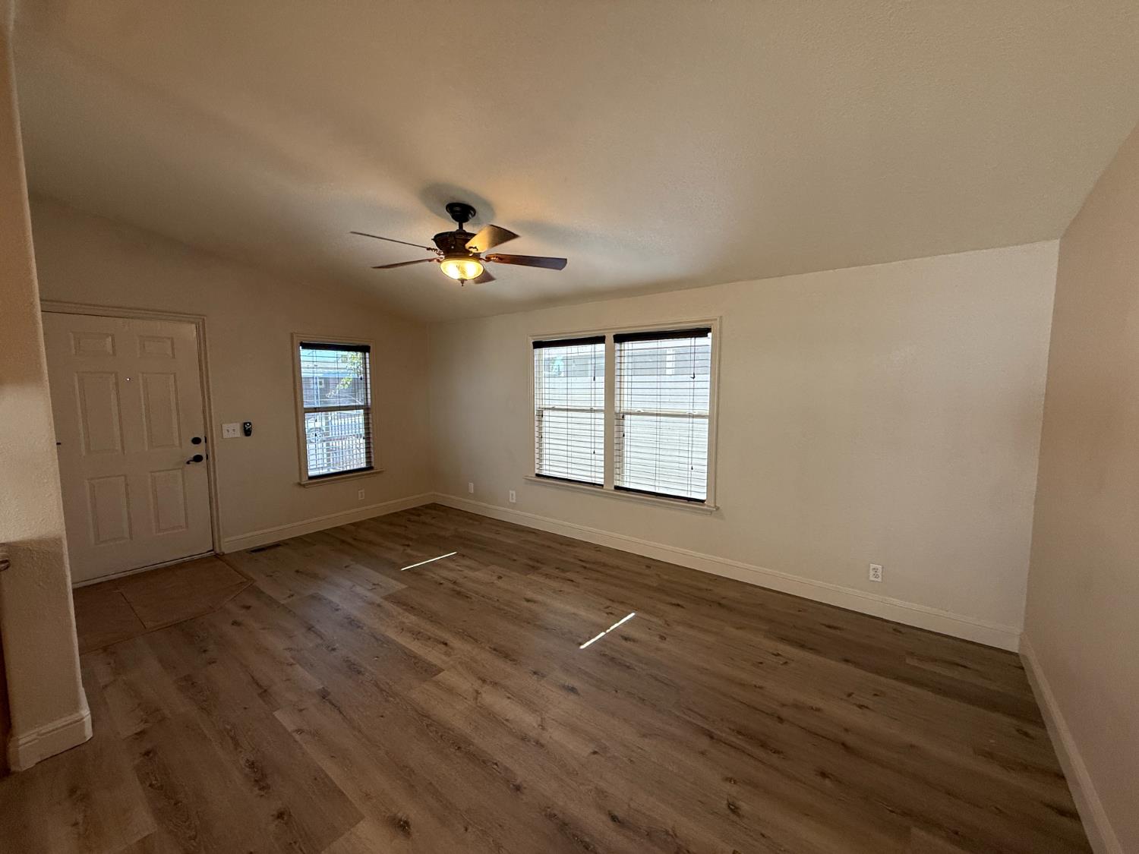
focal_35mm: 14
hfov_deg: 102.1
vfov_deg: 85.7
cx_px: 570
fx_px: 461
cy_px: 427
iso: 160
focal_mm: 2.22
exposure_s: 1/120
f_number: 2.2
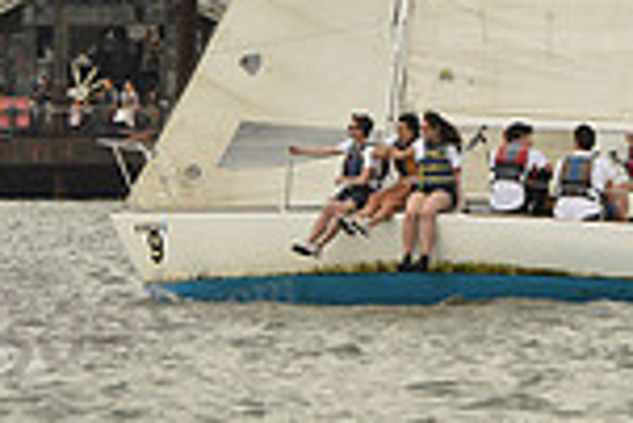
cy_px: -354
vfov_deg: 2.1
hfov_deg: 3.2
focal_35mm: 653
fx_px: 11493
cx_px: 516
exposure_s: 1/1600
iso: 320
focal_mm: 170
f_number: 5
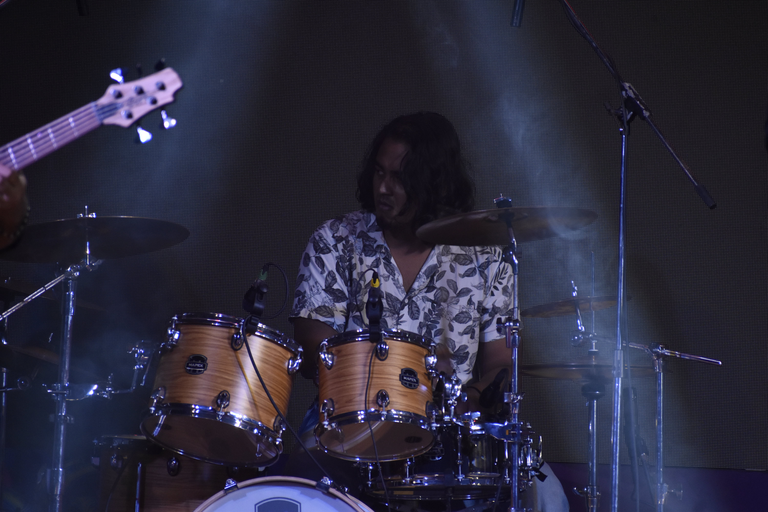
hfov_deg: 5.1
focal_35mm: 405
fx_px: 8639
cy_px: 256
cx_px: 384
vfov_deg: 3.4
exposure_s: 1/125
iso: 1600
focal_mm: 270
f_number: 6
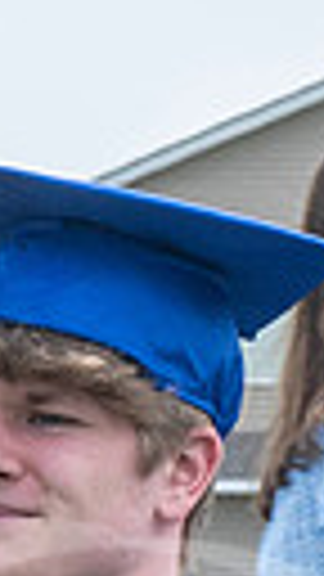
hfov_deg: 1.4
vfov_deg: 2.5
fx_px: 13135
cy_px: 606
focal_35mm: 860
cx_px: -437
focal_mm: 70
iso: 200
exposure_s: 1/250
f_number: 13
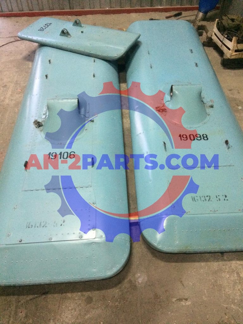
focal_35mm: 29
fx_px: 271
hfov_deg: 48.2
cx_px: 122
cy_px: 162
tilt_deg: -48.5
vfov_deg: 61.7
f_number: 2.2
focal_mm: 4.15
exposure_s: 1/25
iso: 320
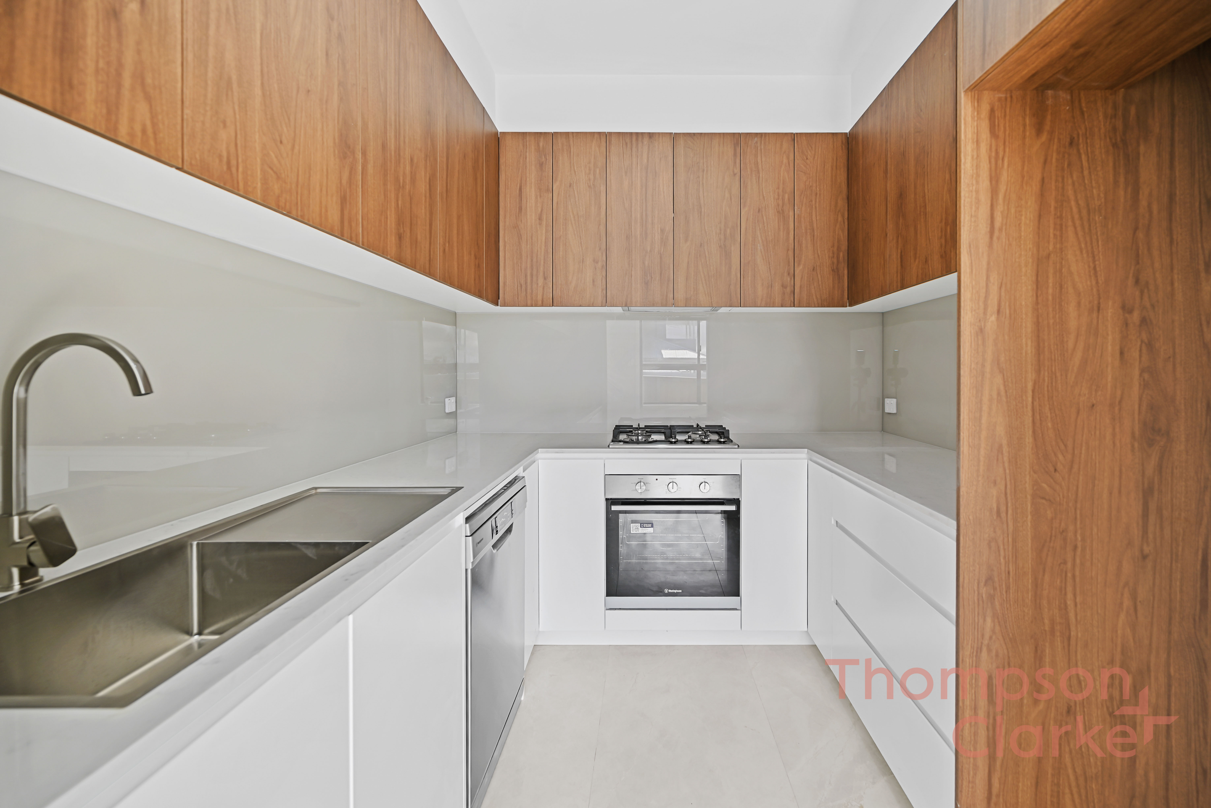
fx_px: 471
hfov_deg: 104.2
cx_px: 606
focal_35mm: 14
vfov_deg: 81.3
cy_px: 404
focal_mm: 14
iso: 100
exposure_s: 1/25
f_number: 4.5
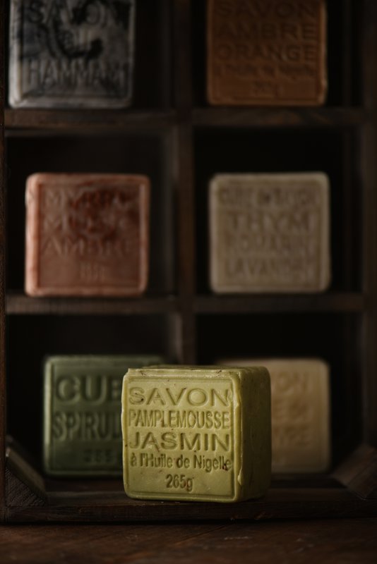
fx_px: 1648
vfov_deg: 19.4
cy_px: 282
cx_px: 188
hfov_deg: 13.1
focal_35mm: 105
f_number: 3
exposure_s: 1/100
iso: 100
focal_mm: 105
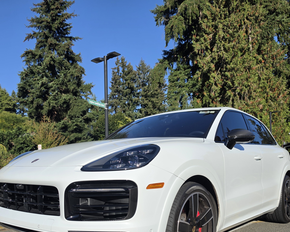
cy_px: 154
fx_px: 283
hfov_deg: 54.2
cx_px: 140
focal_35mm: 33
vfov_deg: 43.9
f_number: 1.4
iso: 50
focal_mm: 6.5
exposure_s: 1/7939
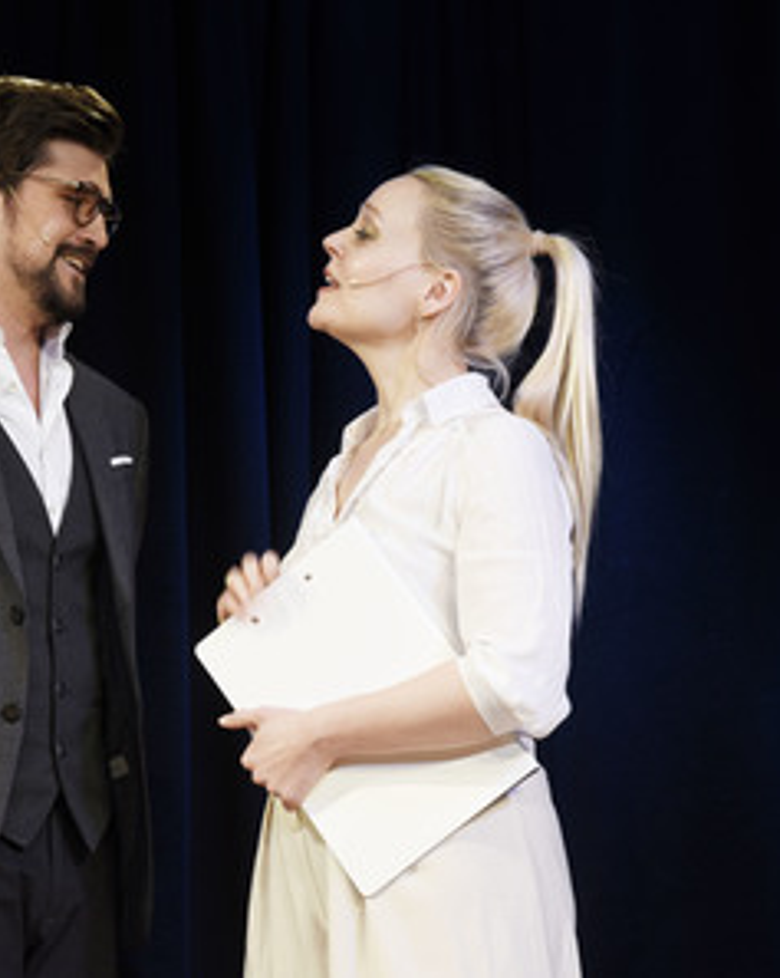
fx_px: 4942
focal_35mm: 171
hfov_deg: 9.0
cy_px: 491
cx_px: 186
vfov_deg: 11.3
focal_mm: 120
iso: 500
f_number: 6.3
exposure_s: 1/60
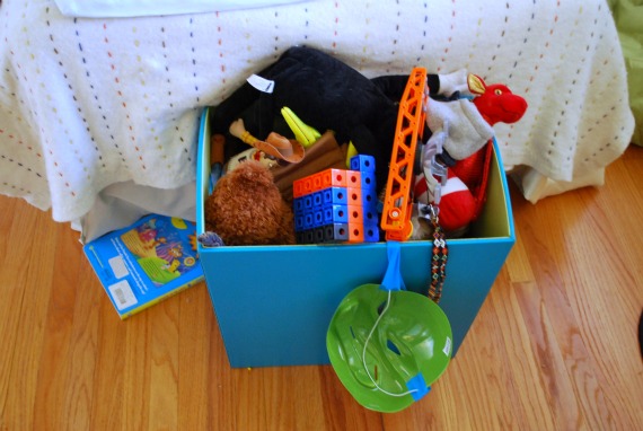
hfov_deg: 49.5
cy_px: 216
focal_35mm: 39
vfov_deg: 34.3
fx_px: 698
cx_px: 322
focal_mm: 26
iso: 800
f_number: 4.5
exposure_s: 1/6
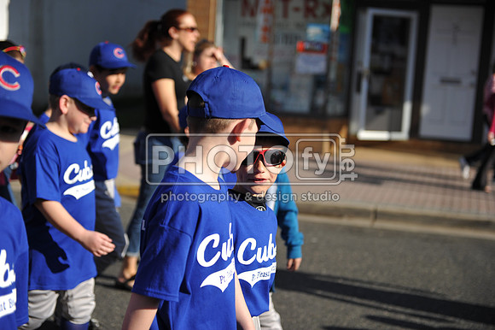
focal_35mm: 62
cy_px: 165
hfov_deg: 32.4
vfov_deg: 21.9
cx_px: 248
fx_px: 852
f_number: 2.8
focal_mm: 62
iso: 400
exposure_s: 1/5000
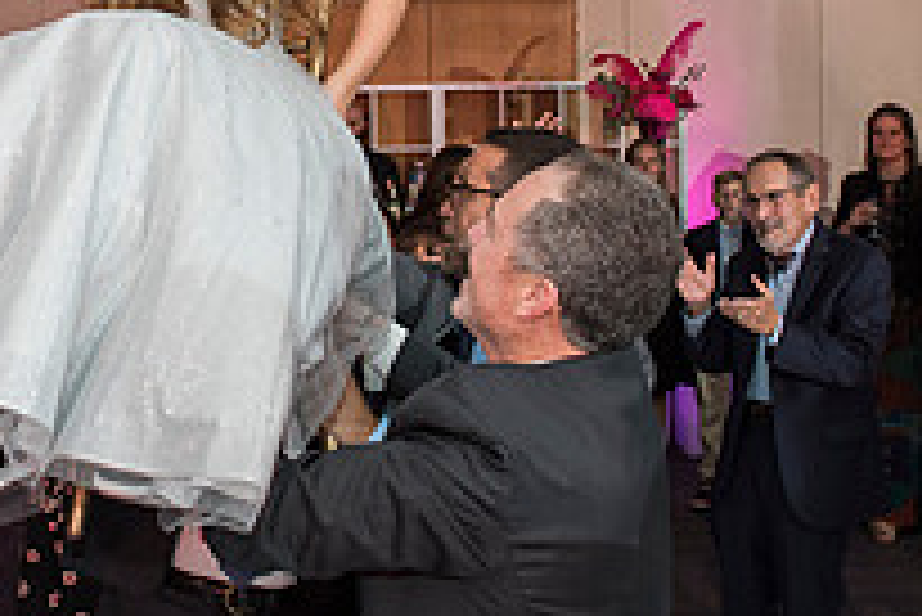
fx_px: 1743
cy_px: 110
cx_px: 324
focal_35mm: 68
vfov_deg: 19.8
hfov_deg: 29.5
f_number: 4.5
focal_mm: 24
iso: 1000
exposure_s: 1/100
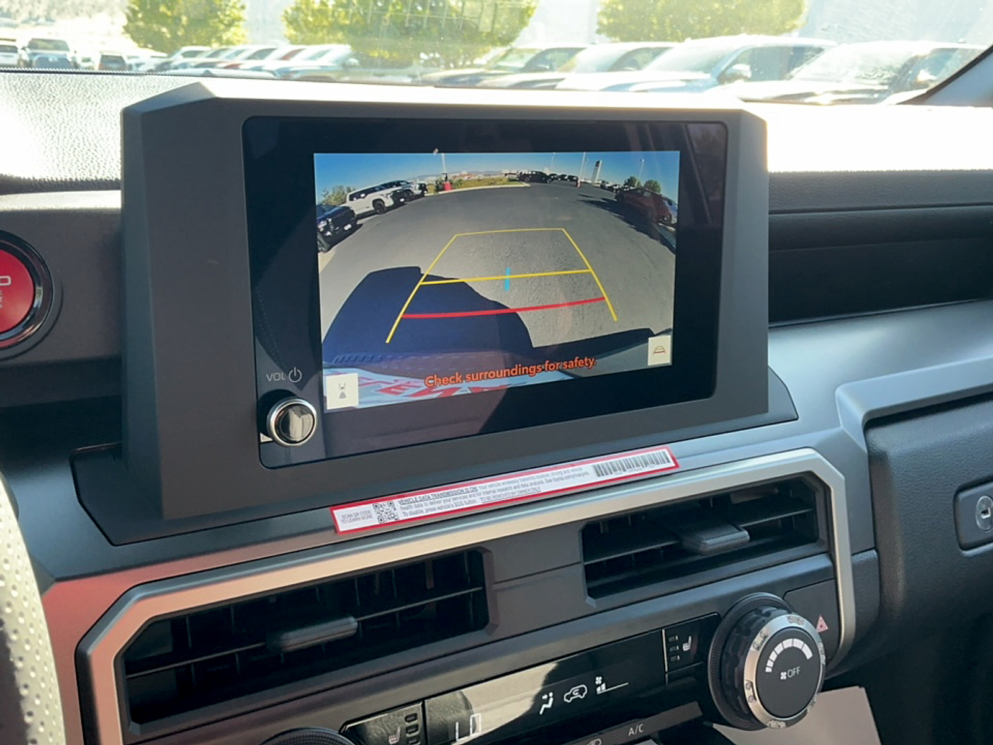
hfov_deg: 60.0
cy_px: 372
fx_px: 861
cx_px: 496
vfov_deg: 46.8
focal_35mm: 30
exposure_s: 1/120
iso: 50
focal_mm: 3
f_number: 1.8
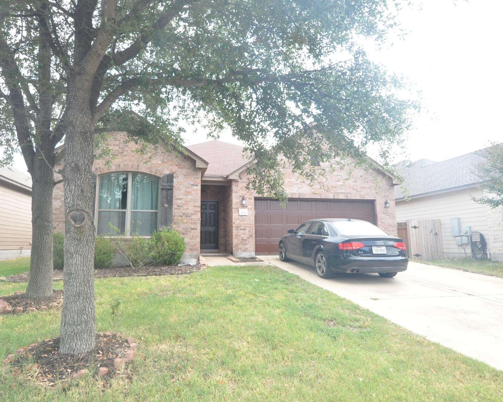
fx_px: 313
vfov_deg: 65.5
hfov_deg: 77.2
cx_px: 218
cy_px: 197
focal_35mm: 21
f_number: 7.1
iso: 2000
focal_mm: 12
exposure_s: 1/500
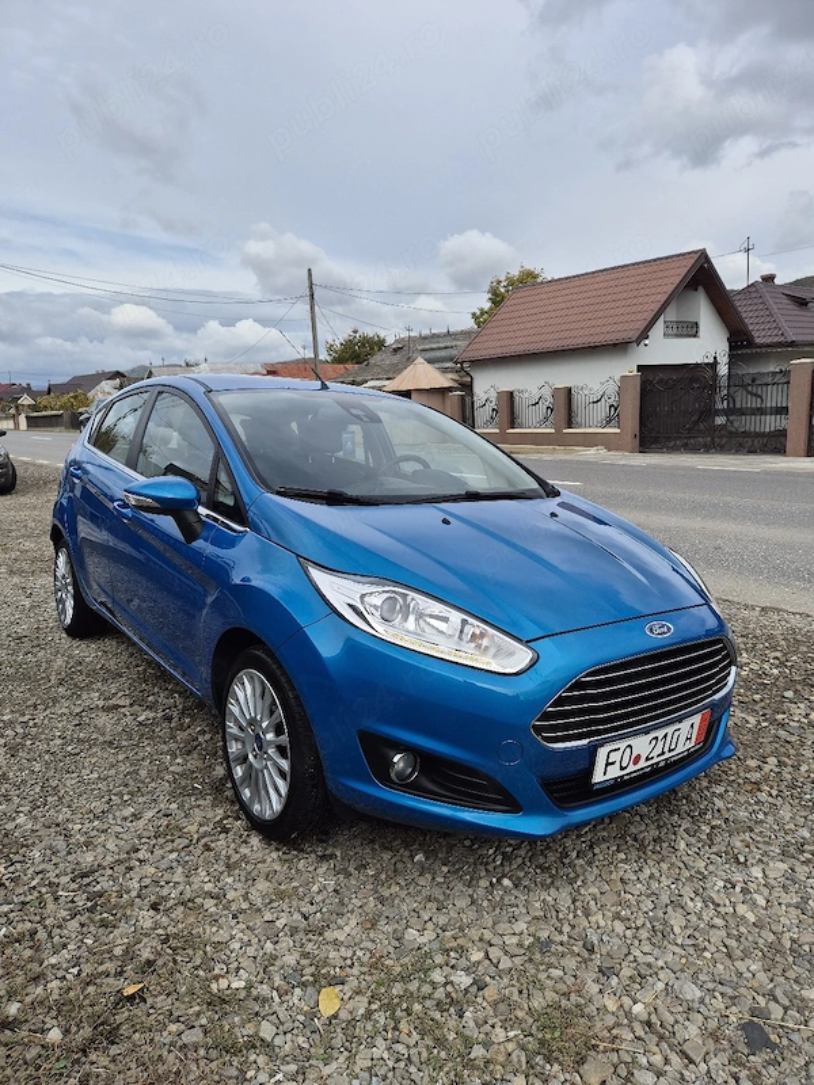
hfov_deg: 58.9
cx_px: 407
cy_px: 542
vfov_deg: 73.9
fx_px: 721
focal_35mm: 23
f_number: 1.8
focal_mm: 5.4
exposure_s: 1/2000
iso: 25
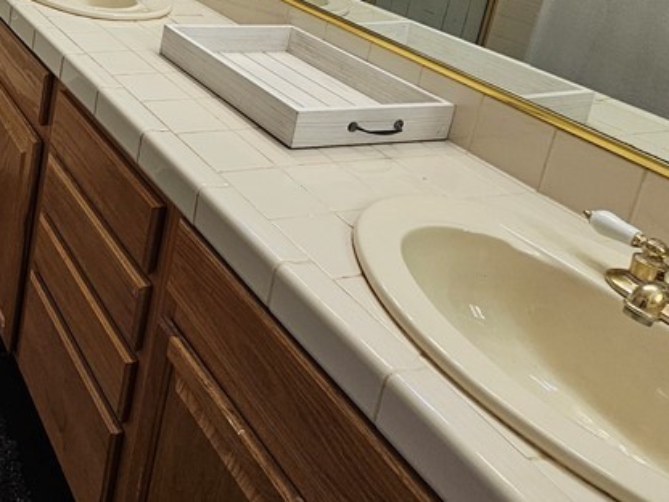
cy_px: -87
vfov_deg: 35.6
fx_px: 618
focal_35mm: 32
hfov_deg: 44.5
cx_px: -53
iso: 80
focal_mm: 2.2
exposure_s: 1/120
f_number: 2.2
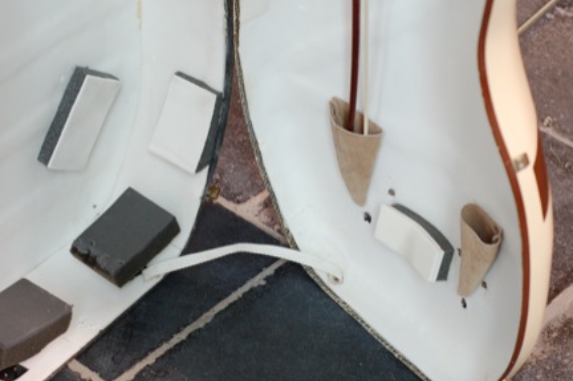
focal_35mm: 111
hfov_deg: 18.4
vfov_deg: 12.3
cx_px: 204
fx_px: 1765
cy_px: 177
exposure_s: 1/50
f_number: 3.5
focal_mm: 50
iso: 800
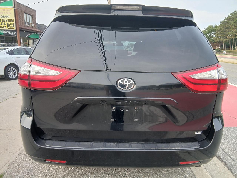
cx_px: 118
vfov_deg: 53.1
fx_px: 178
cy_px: 89
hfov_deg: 67.3
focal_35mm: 26
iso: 25
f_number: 1.8
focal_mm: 3.98
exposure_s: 1/60
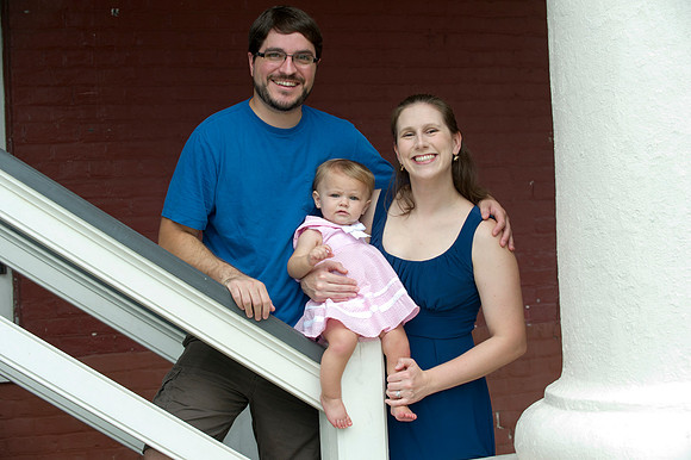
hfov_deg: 25.4
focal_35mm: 80
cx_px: 346
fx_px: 1535
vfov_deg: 17.0
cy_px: 230
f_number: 5
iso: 400
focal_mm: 80
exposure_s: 1/125
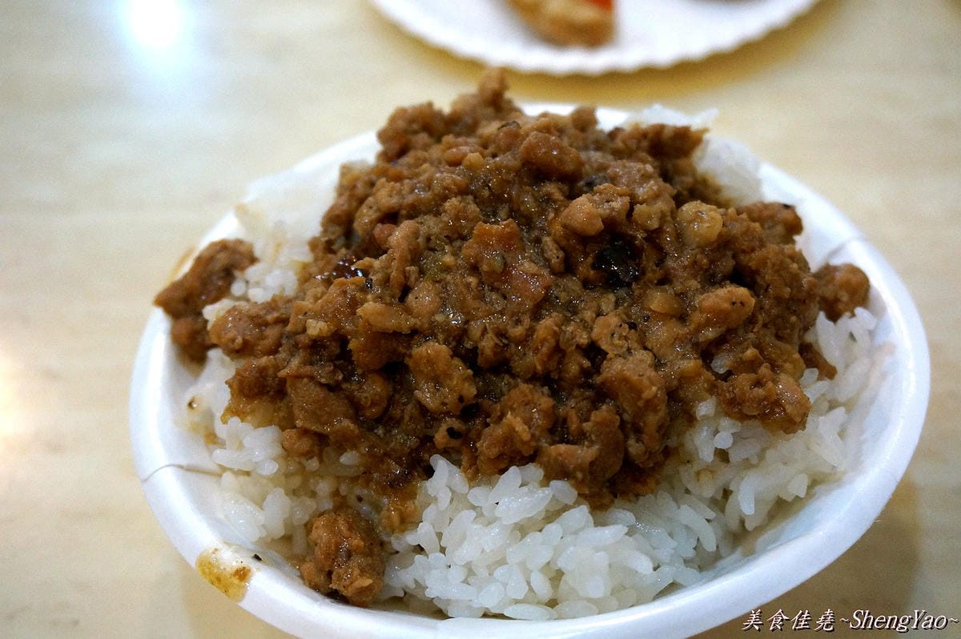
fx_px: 1200
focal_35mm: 45
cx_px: 480
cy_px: 320
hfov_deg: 43.6
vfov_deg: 29.8
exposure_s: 1/160
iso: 2500
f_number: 5
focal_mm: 30
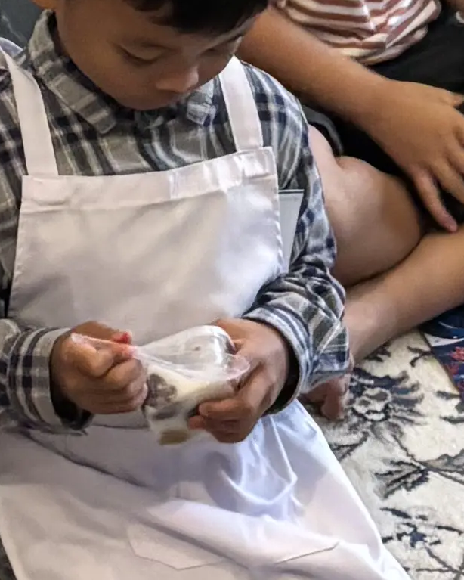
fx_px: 3243
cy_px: -624
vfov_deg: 9.5
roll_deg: -2.7
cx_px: -250
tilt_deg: -17.7
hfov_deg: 8.0
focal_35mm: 189
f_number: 1.6
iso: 500
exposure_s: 1/25
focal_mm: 5.96
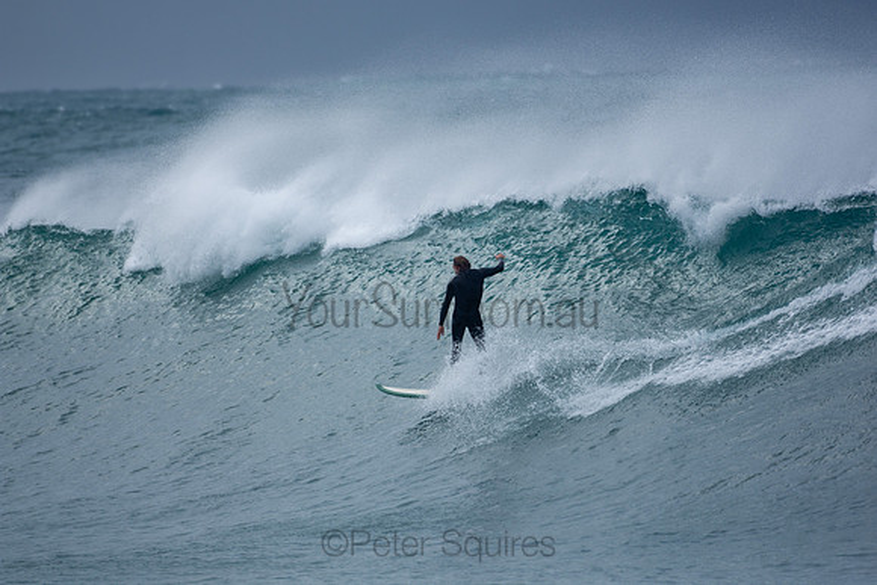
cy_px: 292
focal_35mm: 720
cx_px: 438
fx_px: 17543
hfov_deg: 2.9
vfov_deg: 1.9
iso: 160
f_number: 5.6
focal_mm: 480
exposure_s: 1/800
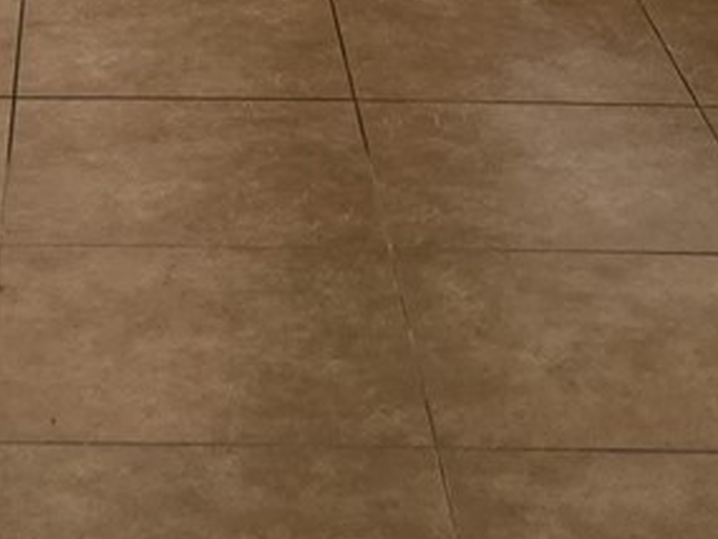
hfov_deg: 15.1
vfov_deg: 10.8
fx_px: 2677
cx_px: 81
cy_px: -441
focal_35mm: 129
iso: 25
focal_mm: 5.4
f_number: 1.8
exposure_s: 1/60
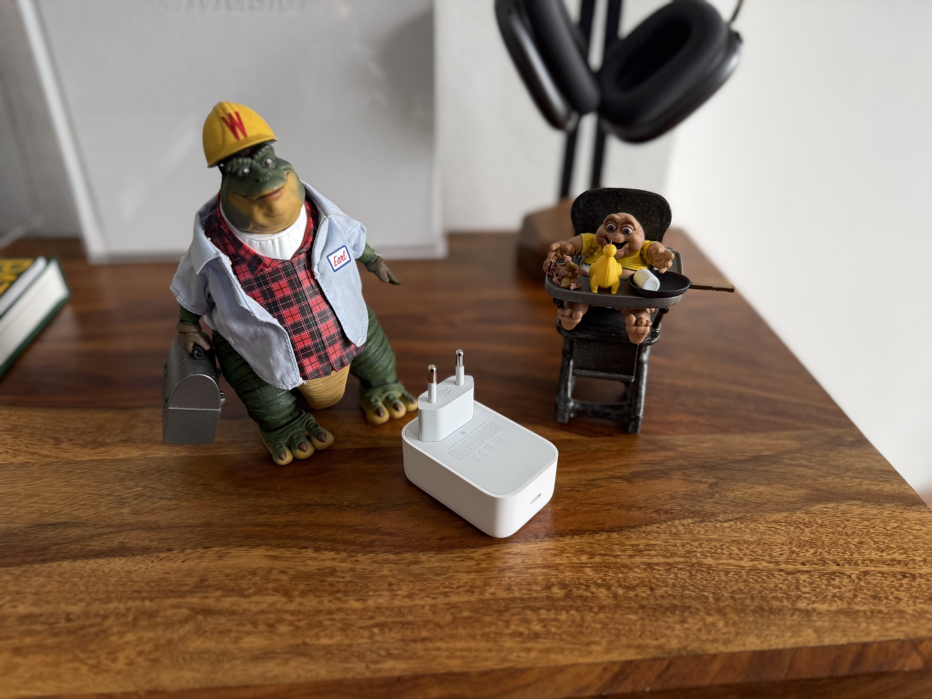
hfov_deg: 71.6
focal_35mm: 24
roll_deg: -1.2
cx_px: 466
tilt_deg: -33.1
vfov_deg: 56.8
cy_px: 350
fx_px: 646
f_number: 1.78
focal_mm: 6.76
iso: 200
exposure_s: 1/121
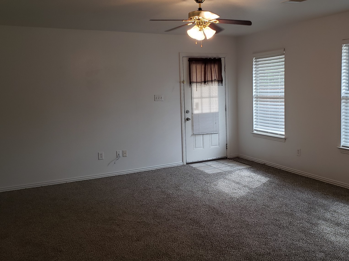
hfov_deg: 52.1
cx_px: 216
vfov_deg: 40.7
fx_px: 353
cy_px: 121
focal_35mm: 35
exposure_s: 1/60
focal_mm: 4.3
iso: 100
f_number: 2.4
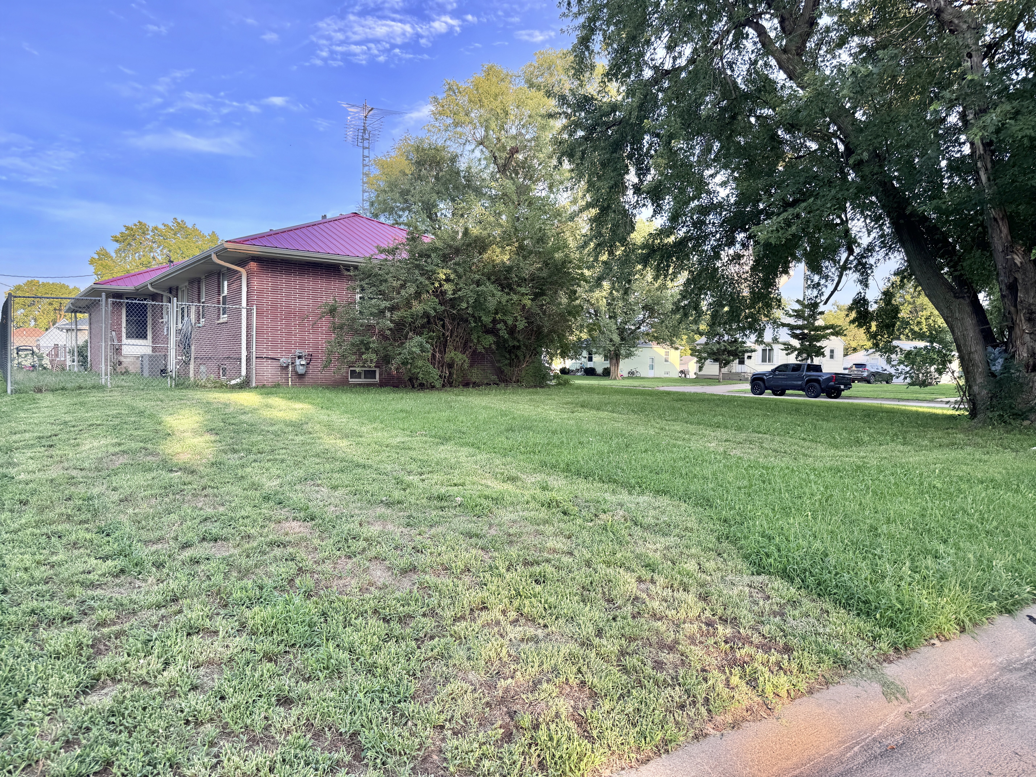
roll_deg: -1.1
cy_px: 388
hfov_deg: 71.6
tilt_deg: -2.7
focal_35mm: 24
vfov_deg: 56.8
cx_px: 518
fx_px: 718
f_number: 1.78
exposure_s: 1/394
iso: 80
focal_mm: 6.76
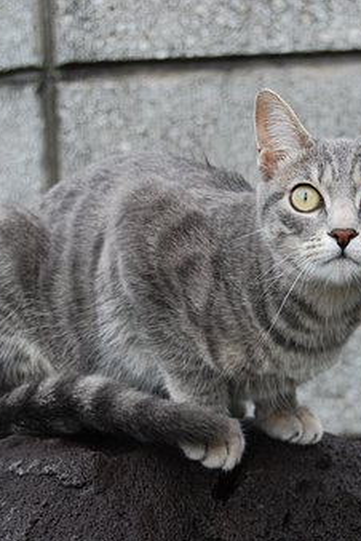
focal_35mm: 125
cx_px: 332
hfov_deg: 10.9
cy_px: 272
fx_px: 1876
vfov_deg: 16.4
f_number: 5.6
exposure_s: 1/125
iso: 200
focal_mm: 55
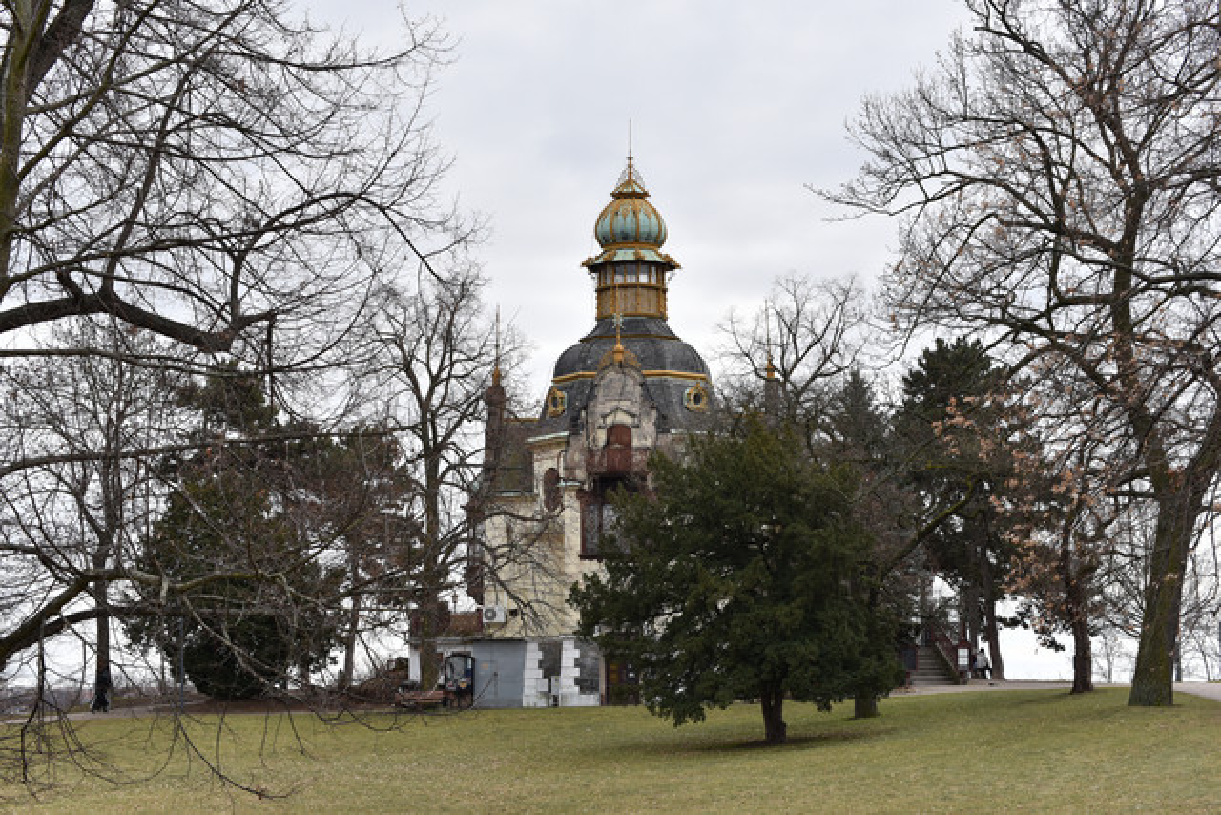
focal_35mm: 70
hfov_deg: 28.8
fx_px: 2375
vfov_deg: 19.5
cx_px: 610
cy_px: 408
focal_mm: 70
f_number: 8
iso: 110
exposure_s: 1/100
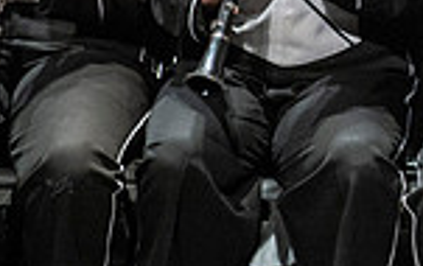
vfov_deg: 1.1
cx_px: 768
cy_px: -50
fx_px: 13525
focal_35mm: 1171
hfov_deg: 1.8
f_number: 5.6
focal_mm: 300
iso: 5000
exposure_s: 1/400
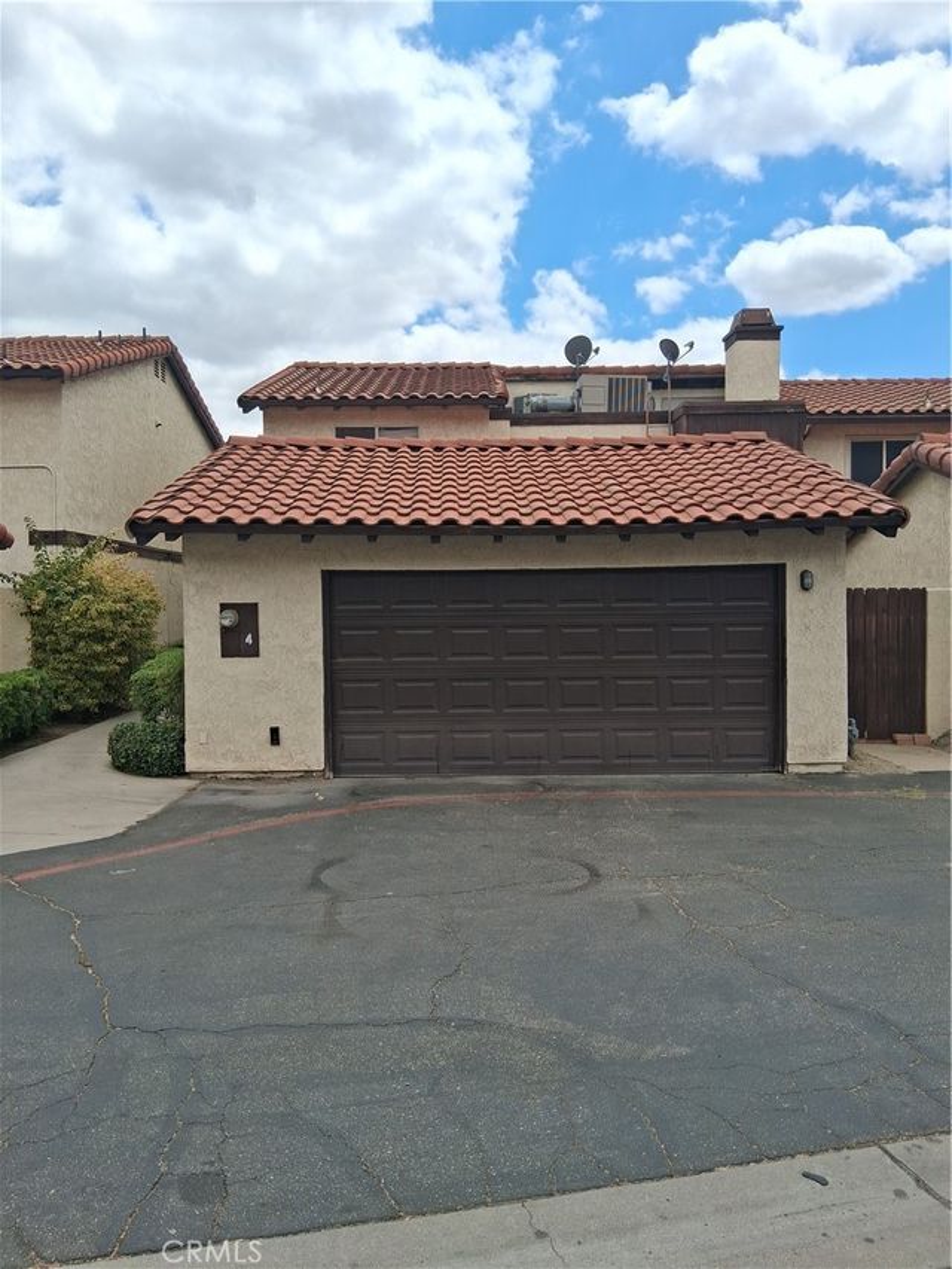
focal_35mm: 26
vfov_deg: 67.3
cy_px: 634
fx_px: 953
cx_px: 476
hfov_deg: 53.1
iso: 25
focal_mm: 3.98
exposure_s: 1/930
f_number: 1.8
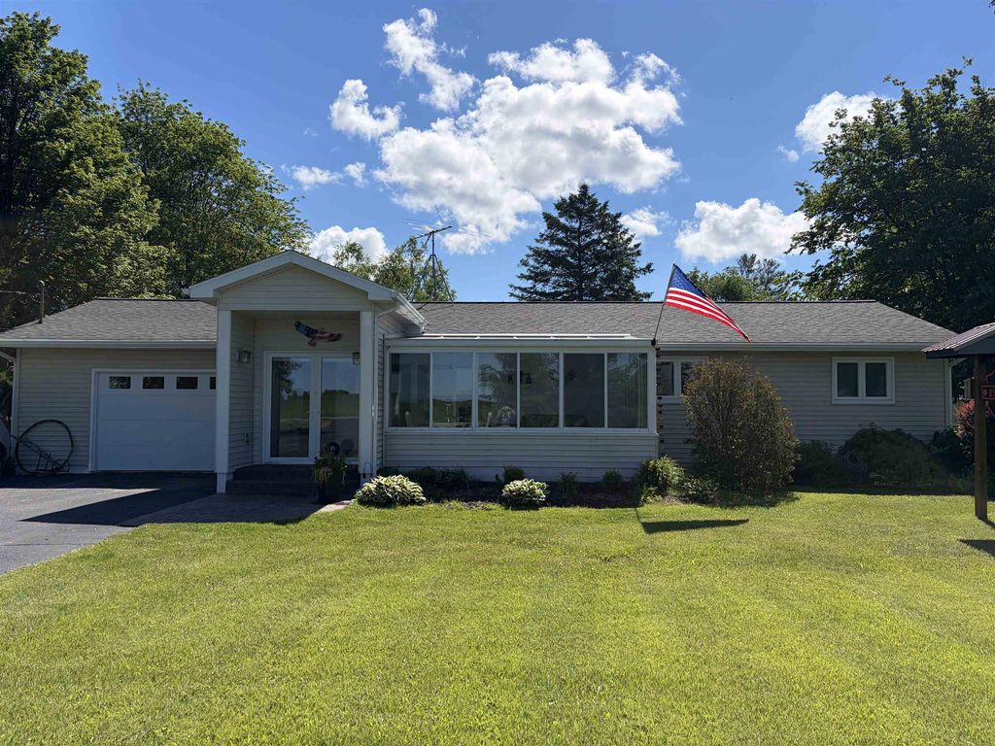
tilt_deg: +2.6
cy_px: 373
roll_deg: -0.3
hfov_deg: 67.3
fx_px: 747
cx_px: 498
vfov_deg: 53.1
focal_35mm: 26
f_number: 1.6
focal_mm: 5.96
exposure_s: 1/6329
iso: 64
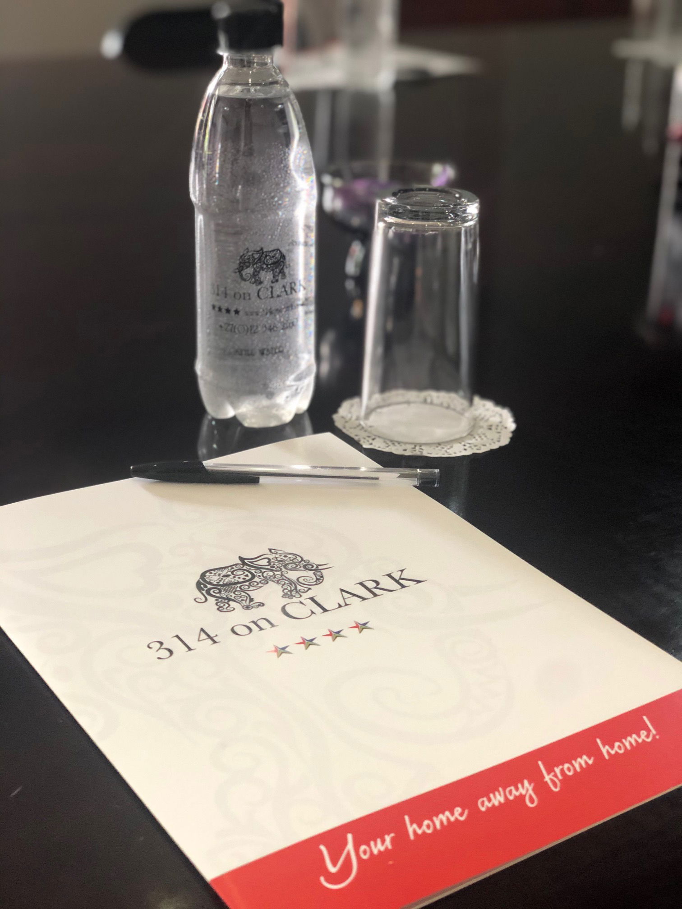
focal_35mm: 52
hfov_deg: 28.0
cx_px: 341
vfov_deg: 36.8
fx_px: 1366
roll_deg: -1.4
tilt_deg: -23.0
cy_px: 454
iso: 125
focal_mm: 6
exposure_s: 1/33
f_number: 2.4
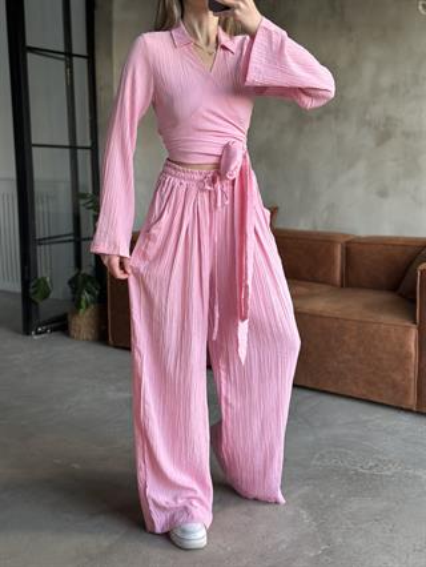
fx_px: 787
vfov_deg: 39.6
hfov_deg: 30.3
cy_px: 284
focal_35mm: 48
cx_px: 213
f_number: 1.78
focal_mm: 6.86
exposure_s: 1/60
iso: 125
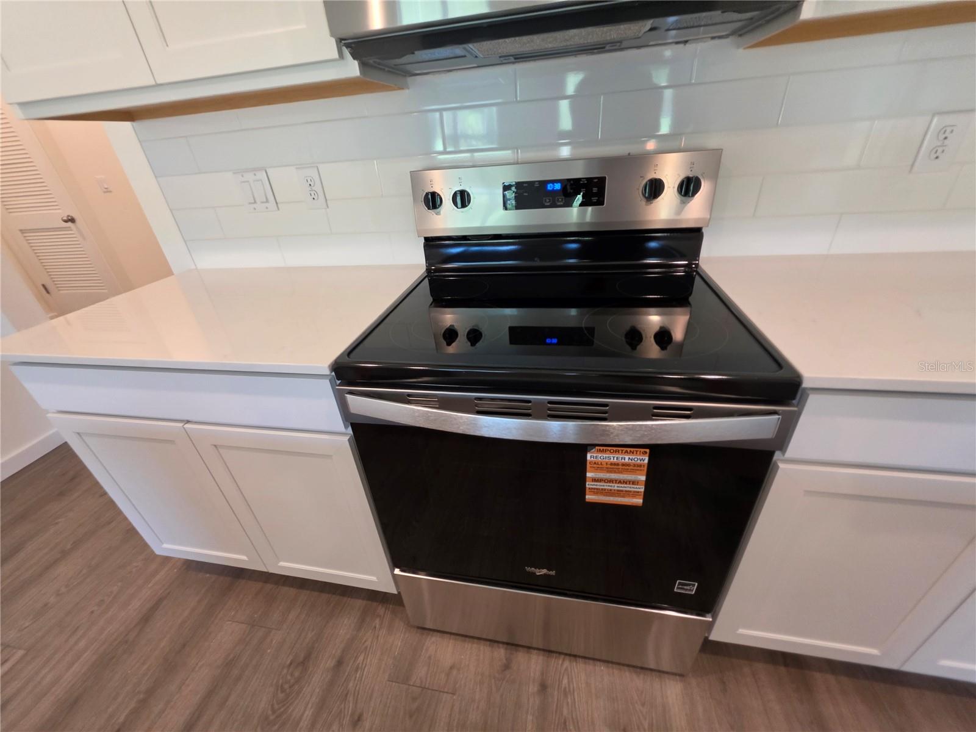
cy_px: 366
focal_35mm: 13
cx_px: 488
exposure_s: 1/60
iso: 160
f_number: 1.9
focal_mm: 2.2
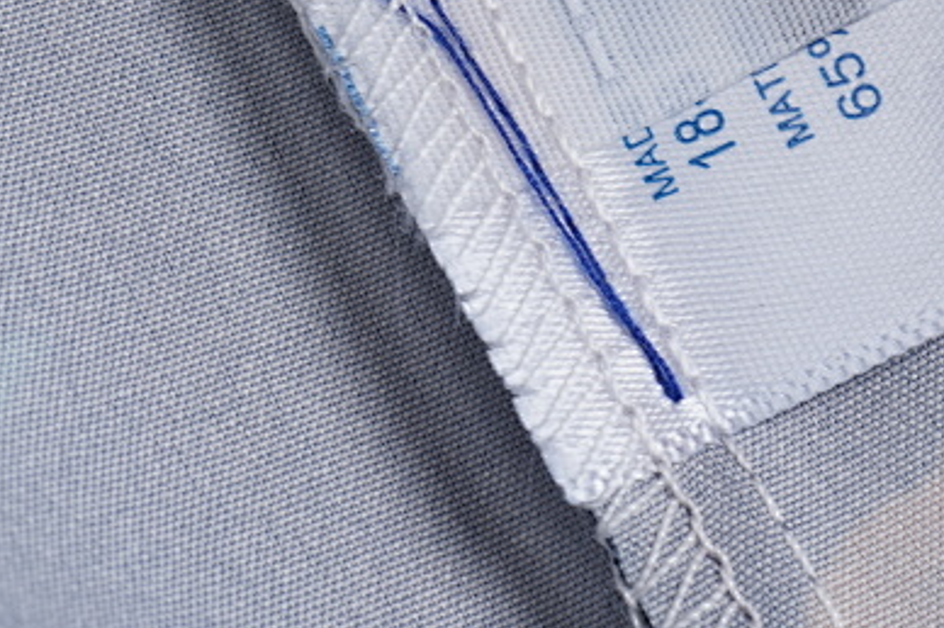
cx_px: 917
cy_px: -156
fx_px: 3642
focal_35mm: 139
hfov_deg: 14.6
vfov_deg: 9.7
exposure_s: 1/80
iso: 160
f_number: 11
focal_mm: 50
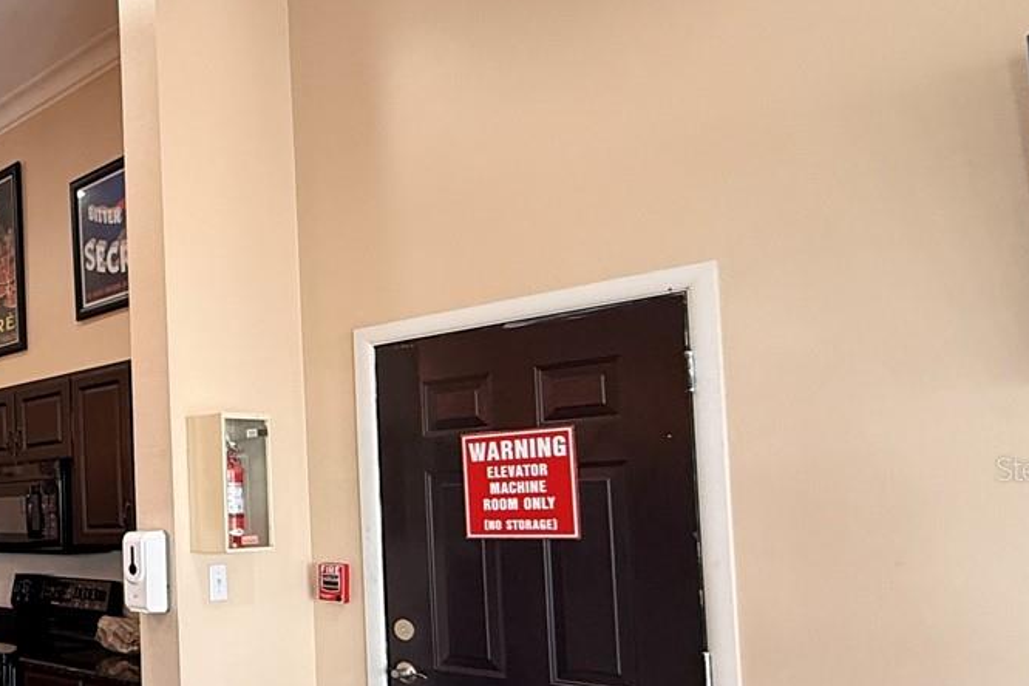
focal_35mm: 35
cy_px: 468
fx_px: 1000
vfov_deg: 37.4
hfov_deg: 42.9
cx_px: -94
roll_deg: +0.7
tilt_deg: +2.6
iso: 200
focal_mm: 2.22
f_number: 2.2
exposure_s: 1/60
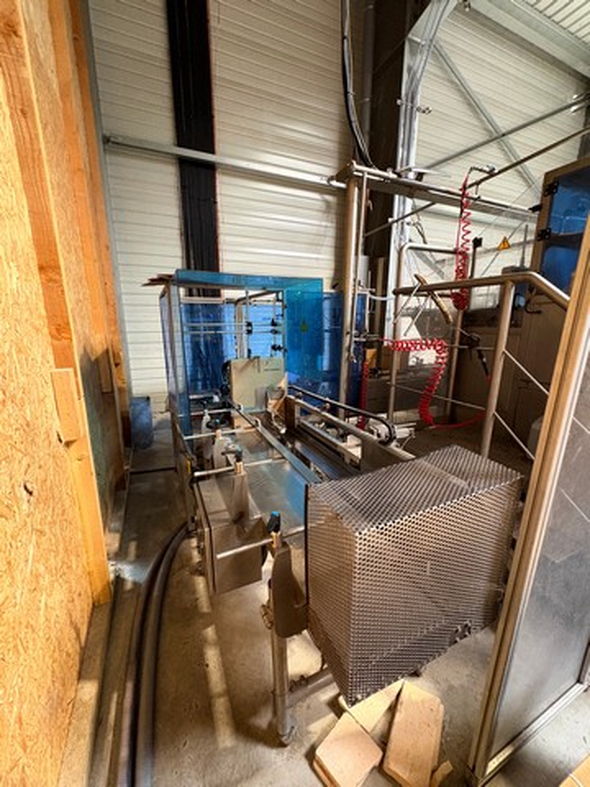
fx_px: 318
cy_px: 394
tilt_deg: -13.0
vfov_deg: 102.1
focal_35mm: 14
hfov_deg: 85.7
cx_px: 295
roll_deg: +0.1
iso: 640
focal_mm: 2.22
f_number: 2.2
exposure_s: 1/50
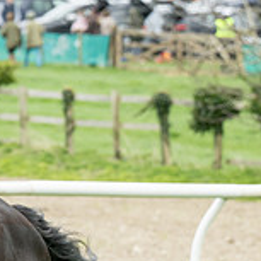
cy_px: 239
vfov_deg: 3.1
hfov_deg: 3.1
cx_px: -342
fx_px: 4794
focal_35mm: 562
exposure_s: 1/800
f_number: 5
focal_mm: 115
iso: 400
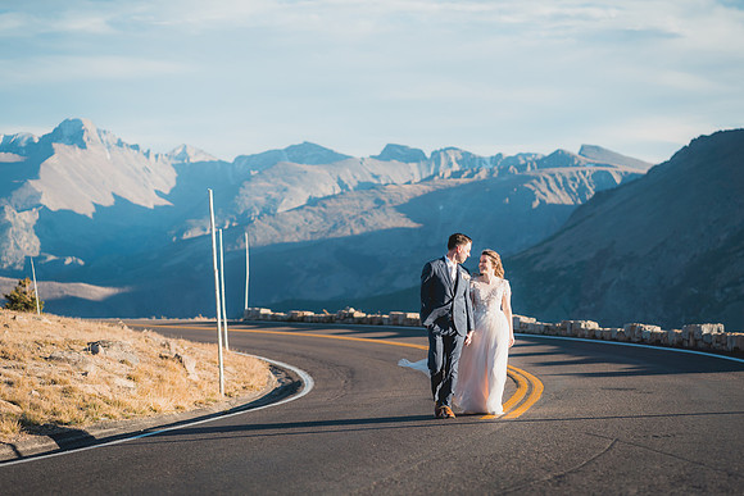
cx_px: 372
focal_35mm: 86
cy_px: 248
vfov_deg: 15.9
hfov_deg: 23.6
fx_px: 1779
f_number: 2.8
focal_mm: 85
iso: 125
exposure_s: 1/2500
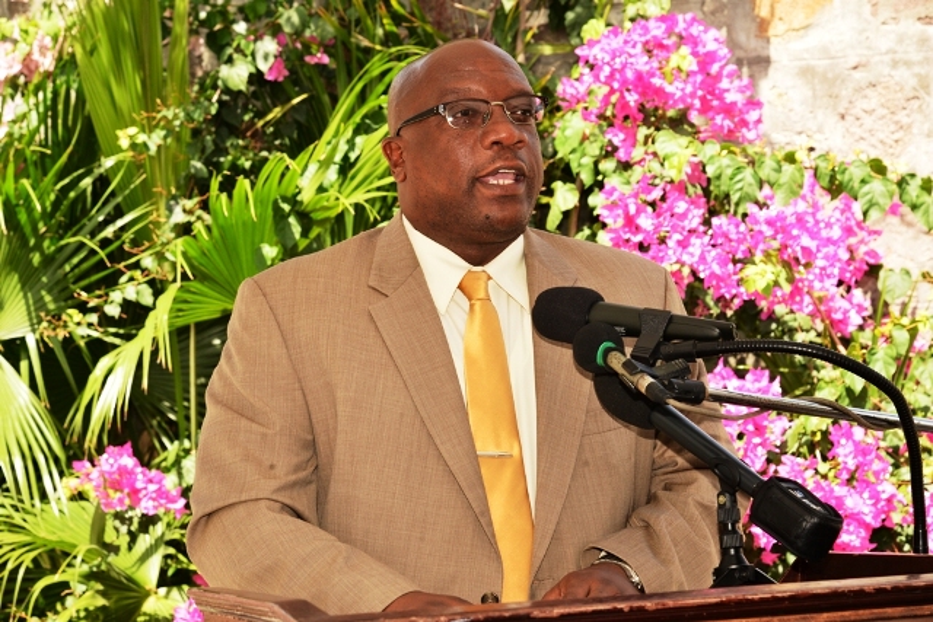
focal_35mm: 86
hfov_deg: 23.6
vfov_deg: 15.9
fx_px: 2229
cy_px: 311
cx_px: 466
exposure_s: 1/160
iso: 500
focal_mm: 86
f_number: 8
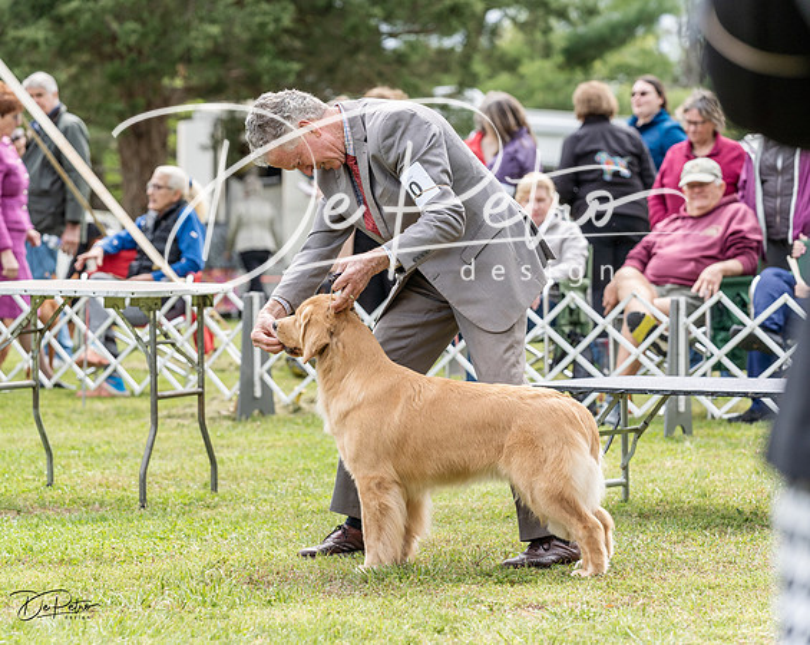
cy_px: 322
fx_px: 3308
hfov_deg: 14.0
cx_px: 353
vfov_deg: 11.1
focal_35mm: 138
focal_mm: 123
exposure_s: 1/1000
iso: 400
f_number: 4.5
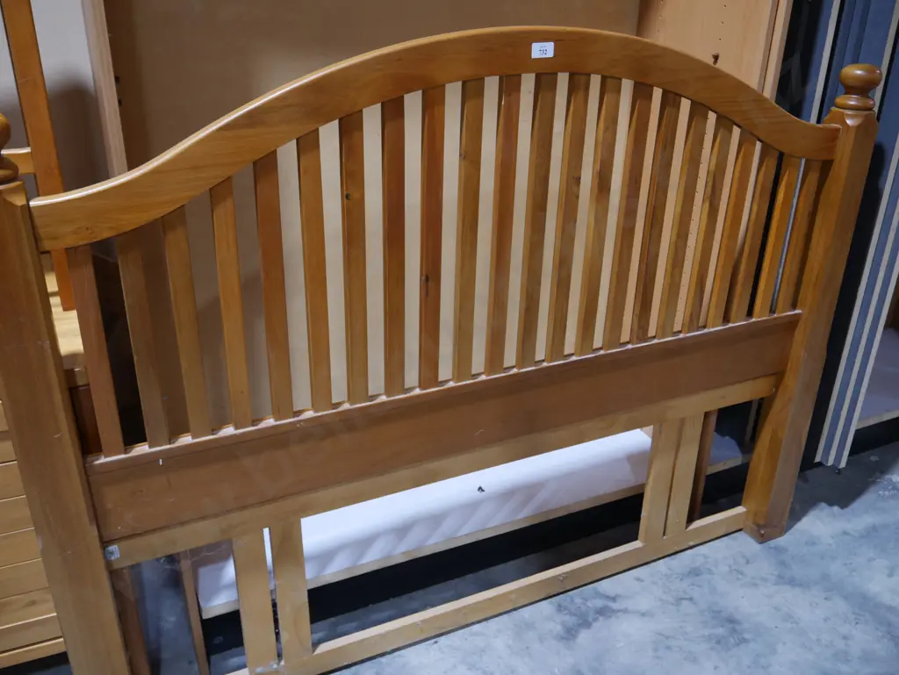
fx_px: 779
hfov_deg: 59.9
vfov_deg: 46.8
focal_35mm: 30
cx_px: 450
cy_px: 338
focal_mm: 15
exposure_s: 1/60
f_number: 3.6
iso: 400
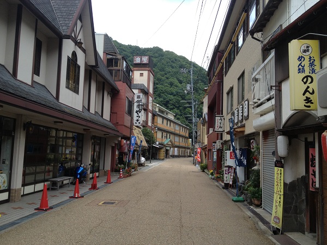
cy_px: 122
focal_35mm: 35
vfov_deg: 40.7
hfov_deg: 52.6
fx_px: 331
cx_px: 164
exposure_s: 1/649
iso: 50
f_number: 2.4
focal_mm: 4.28
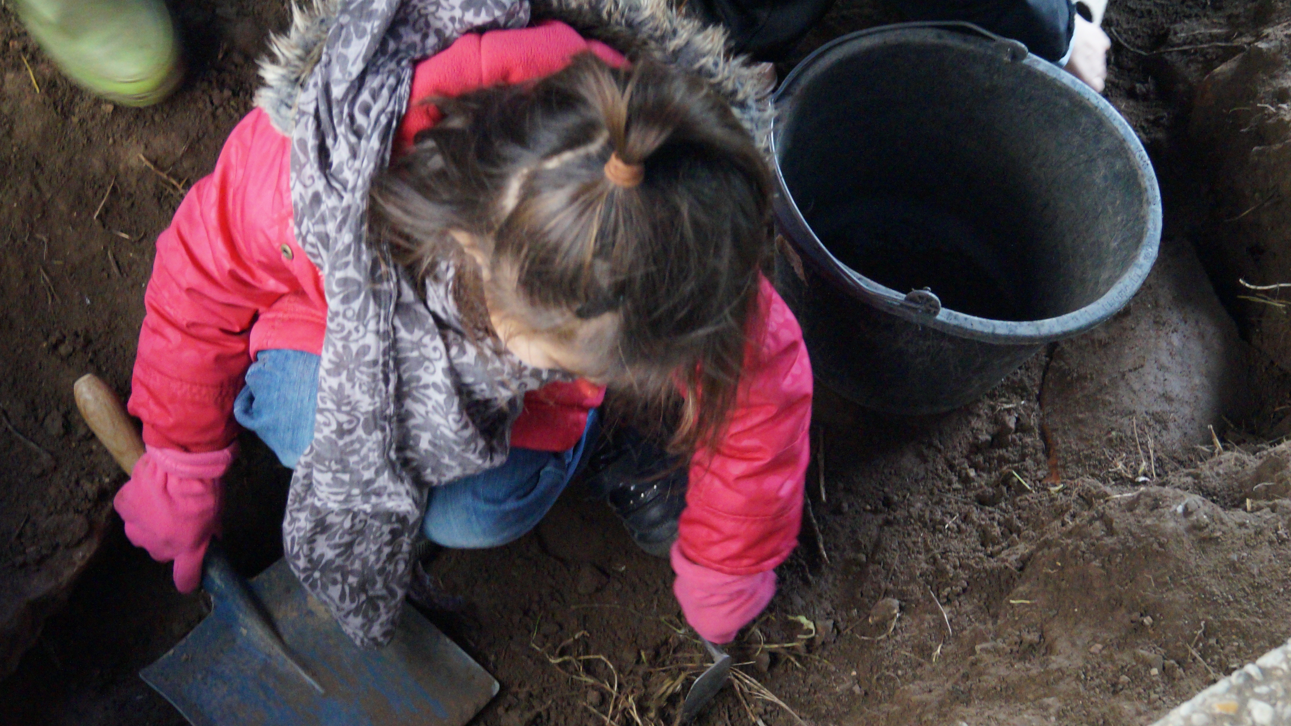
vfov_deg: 20.7
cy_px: 448
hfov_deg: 36.0
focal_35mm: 58
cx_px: 633
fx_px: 1985
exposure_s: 1/50
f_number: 4.5
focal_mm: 30
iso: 3200
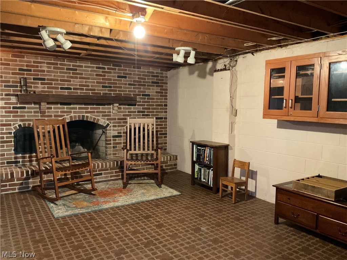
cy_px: 130
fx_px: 291
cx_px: 174
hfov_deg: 61.7
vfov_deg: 48.2
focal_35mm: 29
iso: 500
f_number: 1.8
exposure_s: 1/30
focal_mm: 3
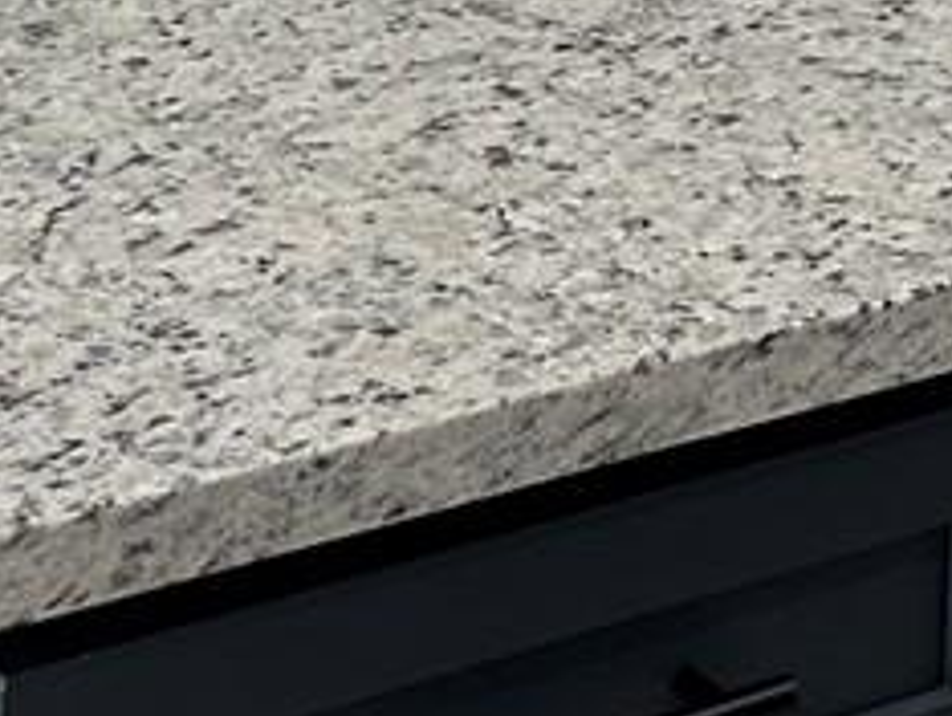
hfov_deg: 11.9
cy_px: -773
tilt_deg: -6.5
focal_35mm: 164
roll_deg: -2.3
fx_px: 4515
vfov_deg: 8.5
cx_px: 936
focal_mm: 6.86
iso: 80
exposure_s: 1/120
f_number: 1.78
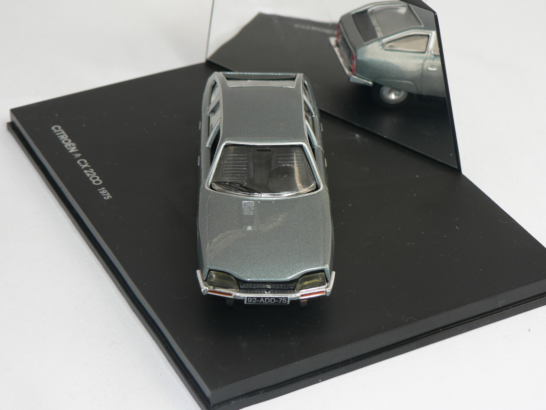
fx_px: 1372
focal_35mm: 87
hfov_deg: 22.5
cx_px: 273
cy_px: 205
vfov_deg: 17.0
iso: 80
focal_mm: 14.5
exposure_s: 1/60
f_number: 3.2
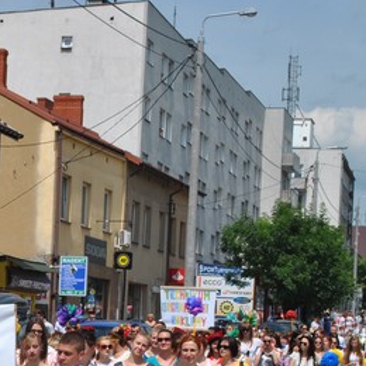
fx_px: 1483
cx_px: -46
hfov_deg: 13.7
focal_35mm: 124
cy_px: 300
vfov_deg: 14.0
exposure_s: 1/320
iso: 100
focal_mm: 36
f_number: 9
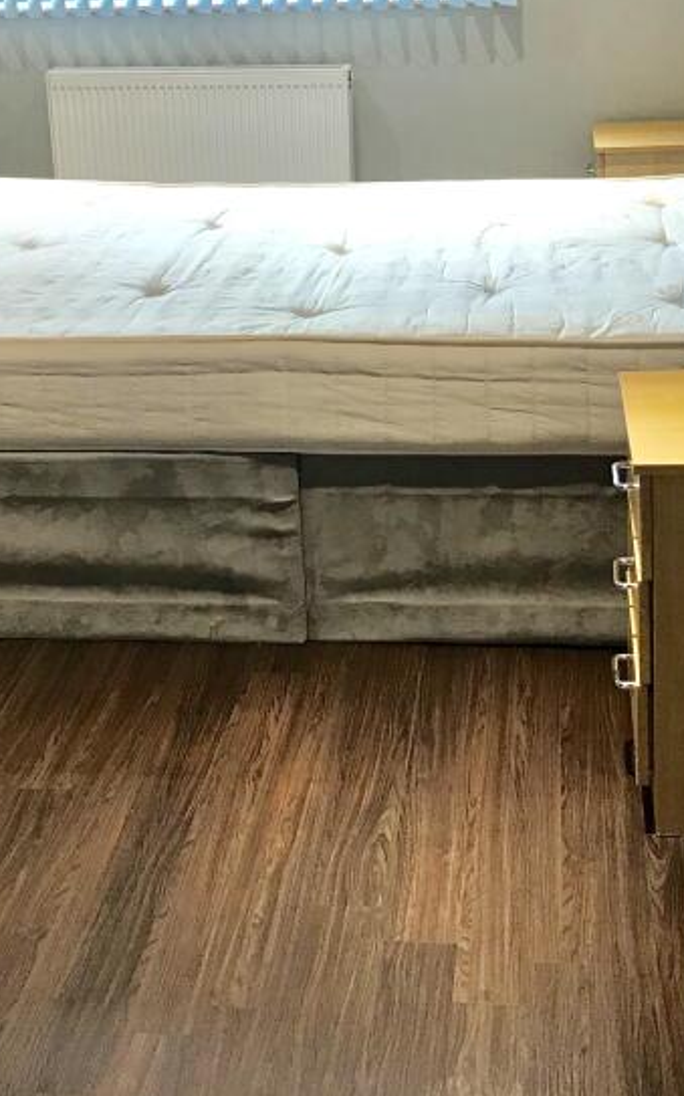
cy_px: 341
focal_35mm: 56
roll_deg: +1.8
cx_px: 323
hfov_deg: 23.1
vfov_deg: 35.8
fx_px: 1672
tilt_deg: -14.2
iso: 32
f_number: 1.8
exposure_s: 1/33
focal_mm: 3.99
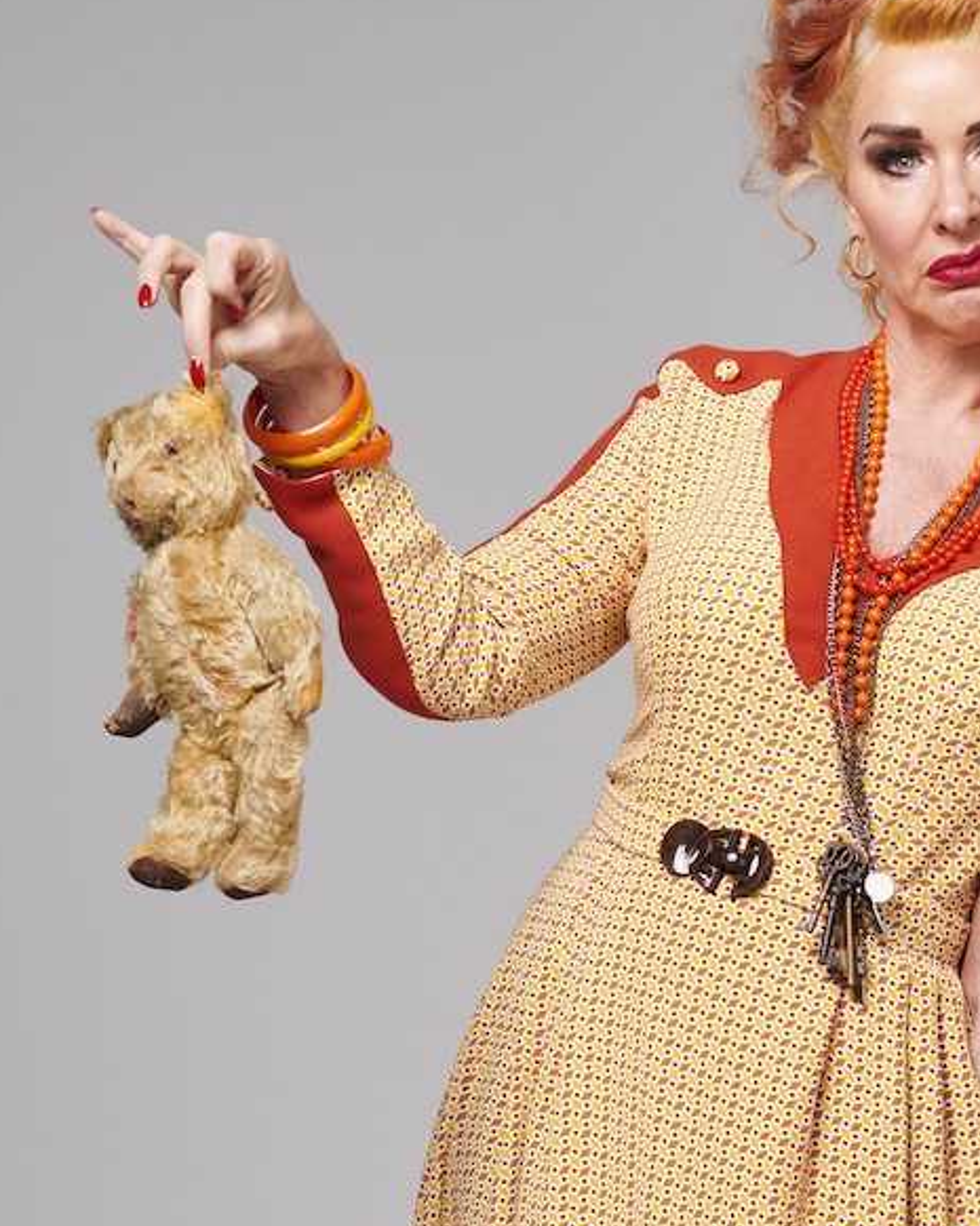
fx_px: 4390
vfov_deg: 15.7
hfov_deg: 12.6
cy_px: 1144
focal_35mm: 121
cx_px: 870
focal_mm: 50
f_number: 9
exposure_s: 1/250
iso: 320
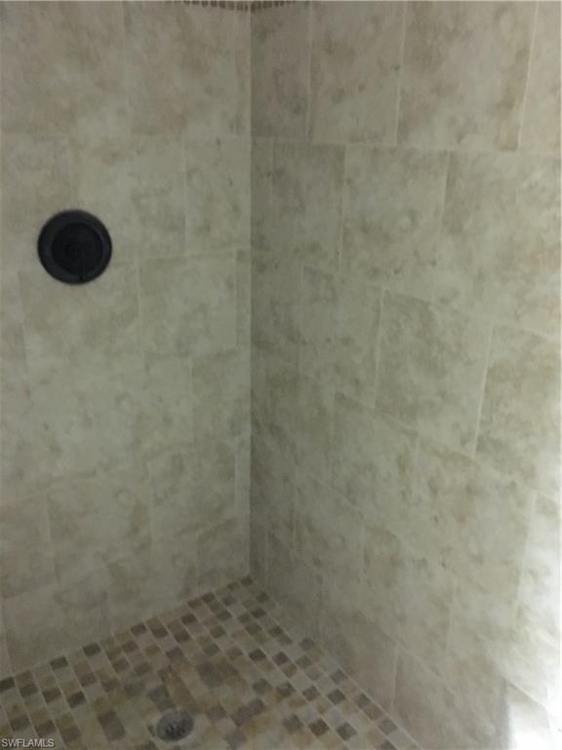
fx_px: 628
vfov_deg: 61.7
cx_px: 281
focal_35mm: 29
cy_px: 375
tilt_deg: -20.3
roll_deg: -1.8
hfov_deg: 48.2
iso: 500
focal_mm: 4.15
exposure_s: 1/15
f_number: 2.2
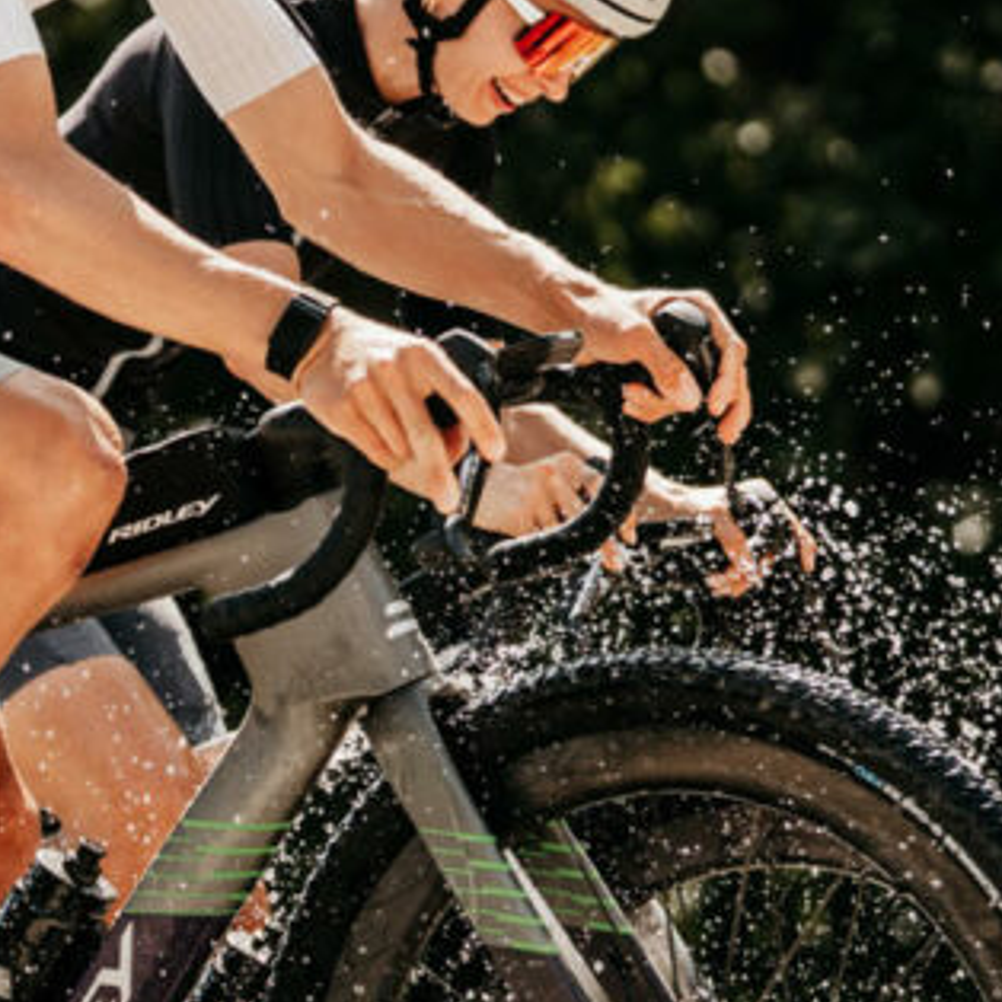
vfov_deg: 5.7
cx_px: 112
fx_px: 10119
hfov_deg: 5.7
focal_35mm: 309
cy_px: 731
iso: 80
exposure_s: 1/2500
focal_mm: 95
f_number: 2.8
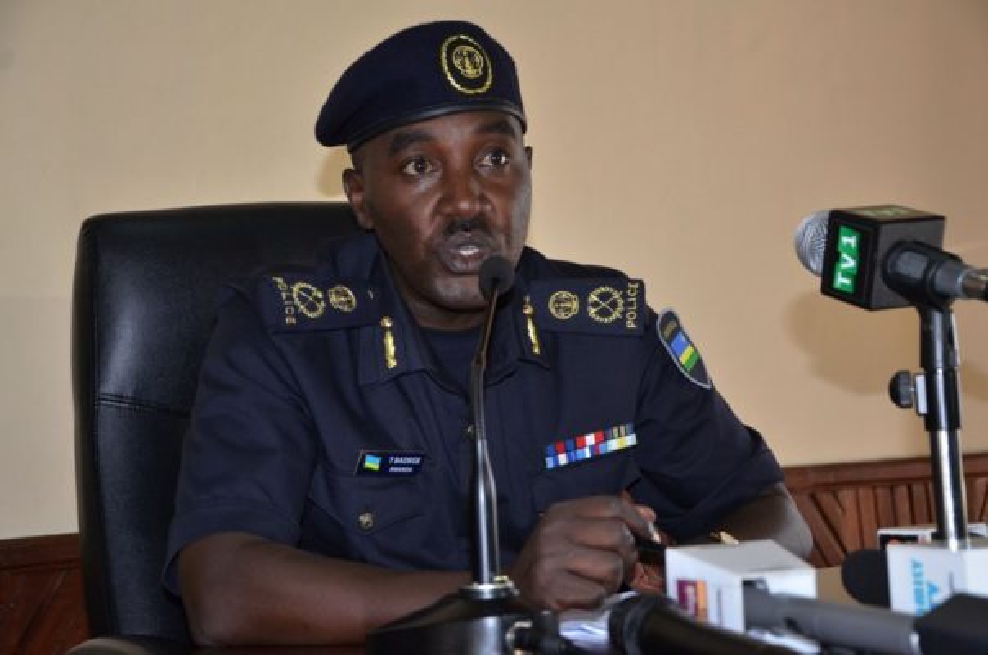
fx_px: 1725
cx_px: 494
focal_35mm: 63
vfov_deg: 21.5
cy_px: 328
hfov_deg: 32.0
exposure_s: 1/60
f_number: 4.8
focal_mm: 42
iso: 800
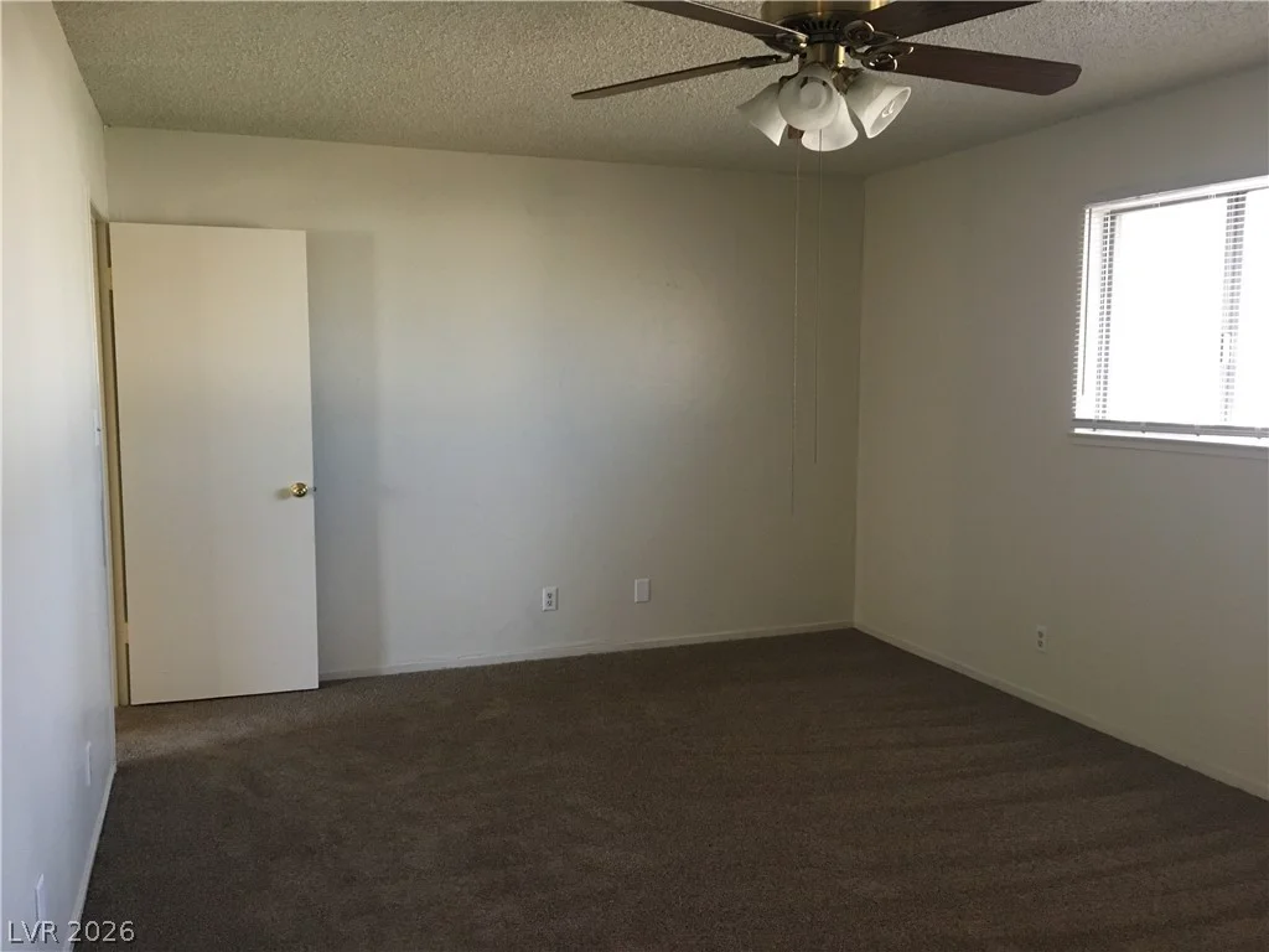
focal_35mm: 29
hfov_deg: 61.7
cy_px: 476
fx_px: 1063
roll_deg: -0.6
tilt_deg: -5.7
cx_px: 634
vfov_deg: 48.2
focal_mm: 4.15
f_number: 2.2
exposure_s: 1/30
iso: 160
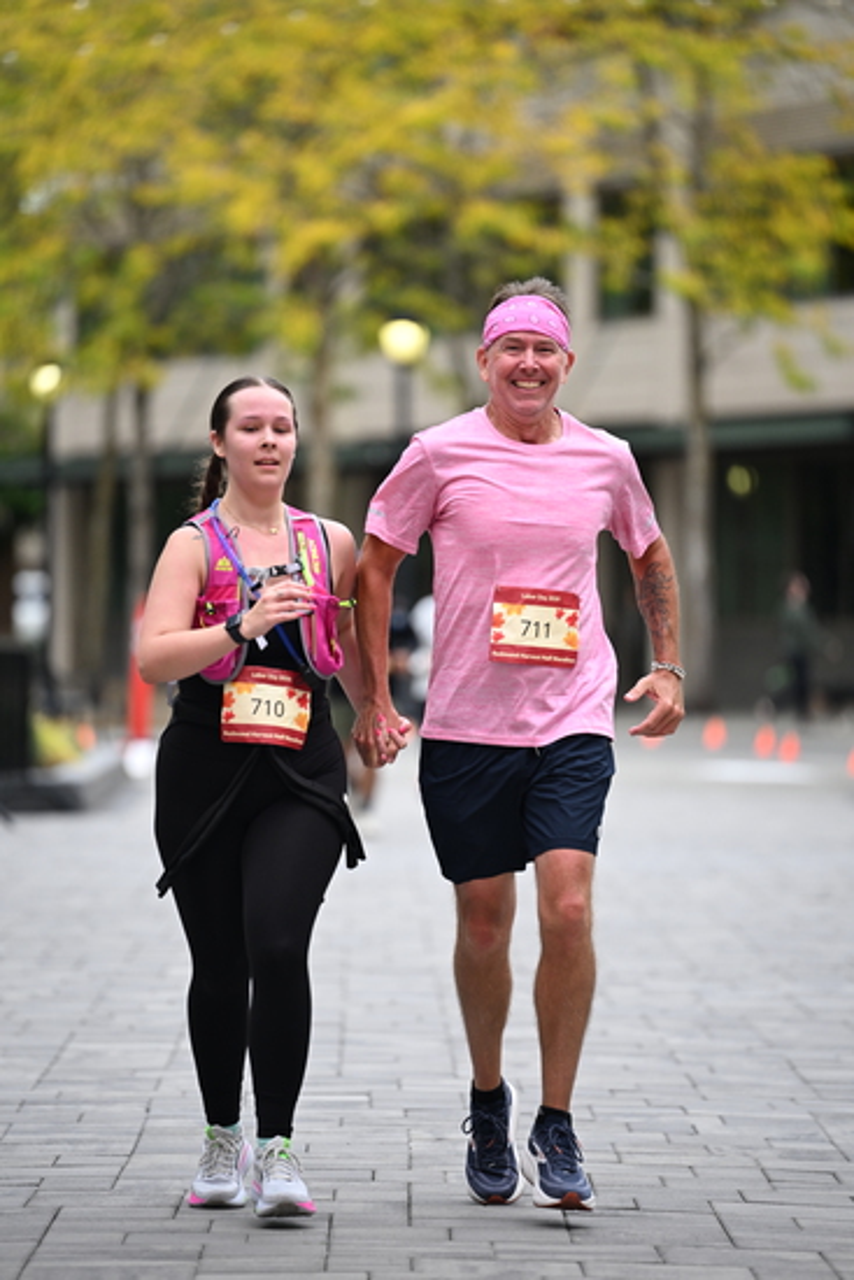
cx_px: 427
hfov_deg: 6.9
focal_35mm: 200
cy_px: 640
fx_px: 7112
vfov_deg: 10.3
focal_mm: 200
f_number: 2.8
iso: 640
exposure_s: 1/1600
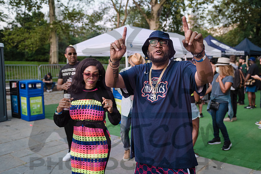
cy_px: 93
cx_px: 146
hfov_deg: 54.0
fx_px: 256
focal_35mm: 35
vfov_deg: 37.6
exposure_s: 1/500
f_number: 2.8
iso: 1000
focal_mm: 27
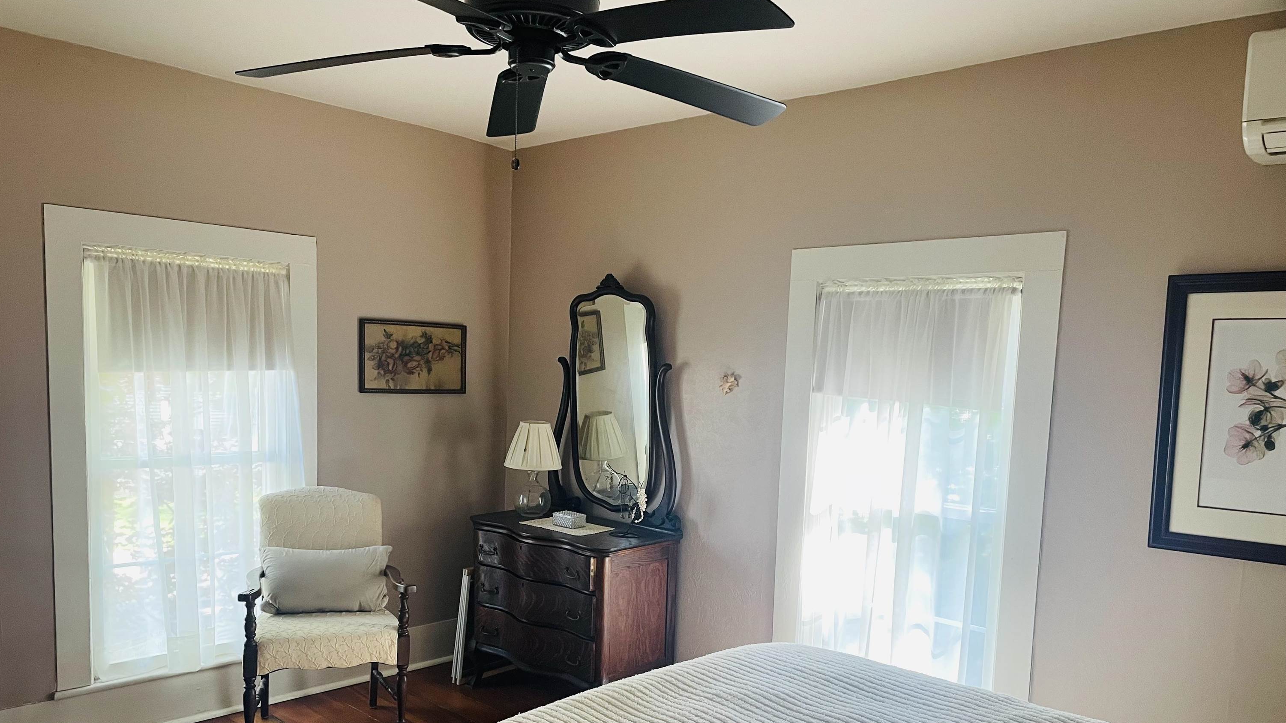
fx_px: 989
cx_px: 634
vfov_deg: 39.6
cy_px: 488
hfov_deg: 66.1
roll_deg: -1.4
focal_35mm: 29
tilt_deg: -7.1
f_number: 1.6
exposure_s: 1/60
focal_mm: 4.2
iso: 160
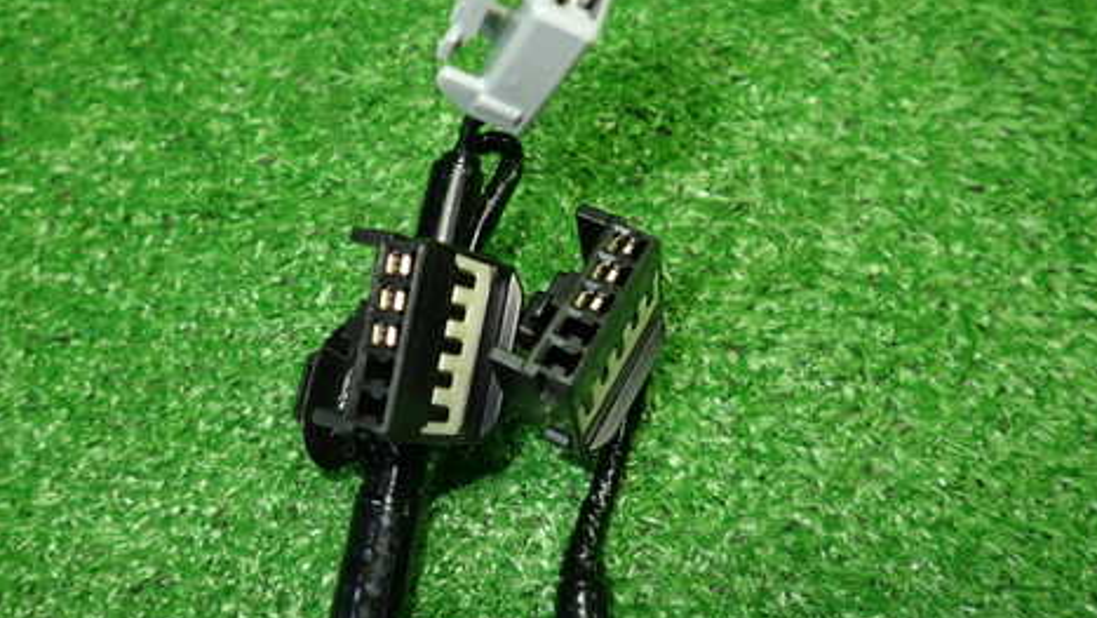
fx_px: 1018
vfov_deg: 33.7
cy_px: 275
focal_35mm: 35
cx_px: 475
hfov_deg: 56.4
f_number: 2
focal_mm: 4.5
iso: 200
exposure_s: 1/60
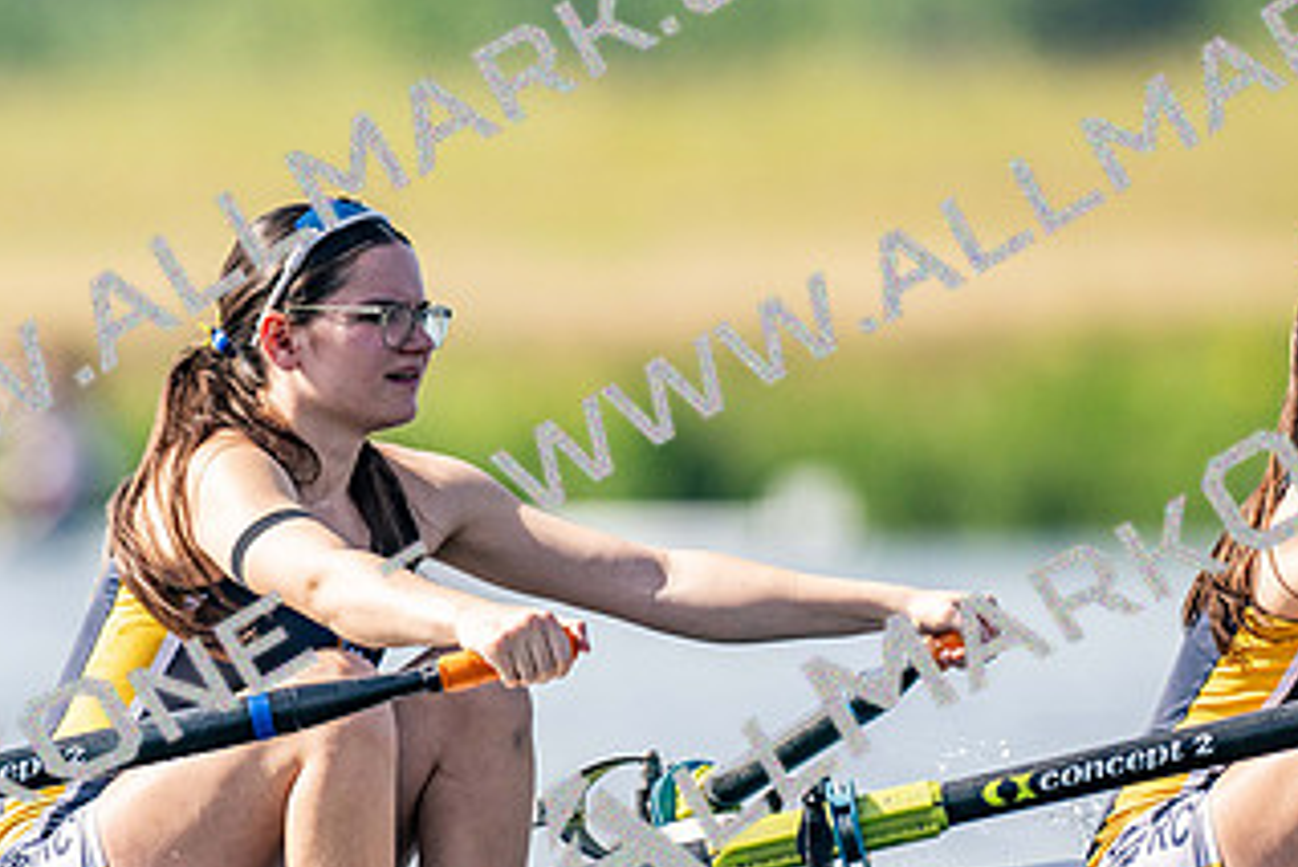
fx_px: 39389
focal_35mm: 1092
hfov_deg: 1.9
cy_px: 580
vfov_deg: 1.3
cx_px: 195
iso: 280
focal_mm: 600
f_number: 5
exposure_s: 1/2500
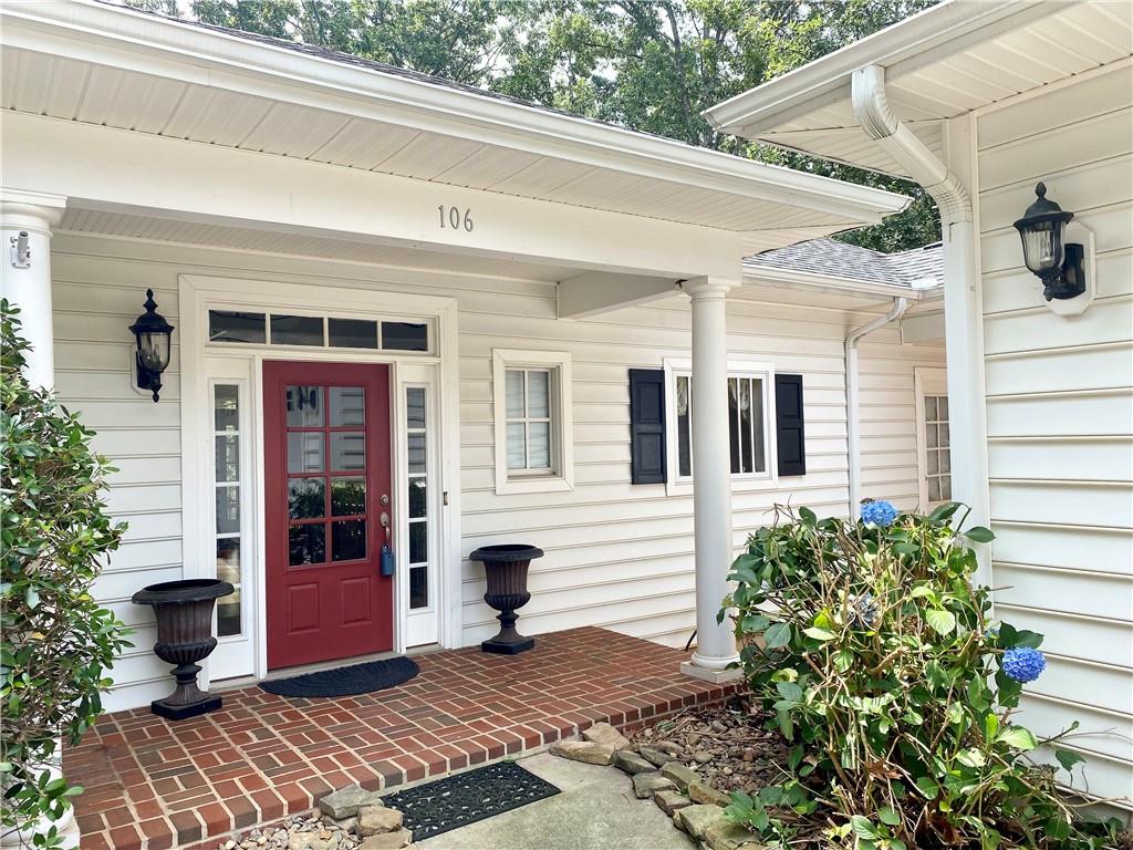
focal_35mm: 26
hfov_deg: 67.3
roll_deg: +0.1
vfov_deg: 53.1
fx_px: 851
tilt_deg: +3.4
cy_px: 425
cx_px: 566
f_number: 1.8
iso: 32
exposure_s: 1/637
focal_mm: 4.25
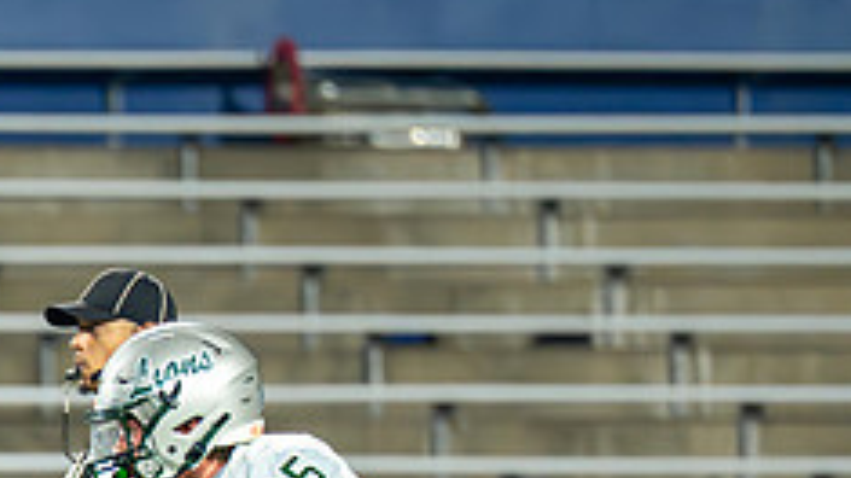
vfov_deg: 1.5
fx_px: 18790
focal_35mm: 833
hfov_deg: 2.6
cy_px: 682
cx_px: -398
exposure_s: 1/1600
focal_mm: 200
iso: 3200
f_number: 2.8
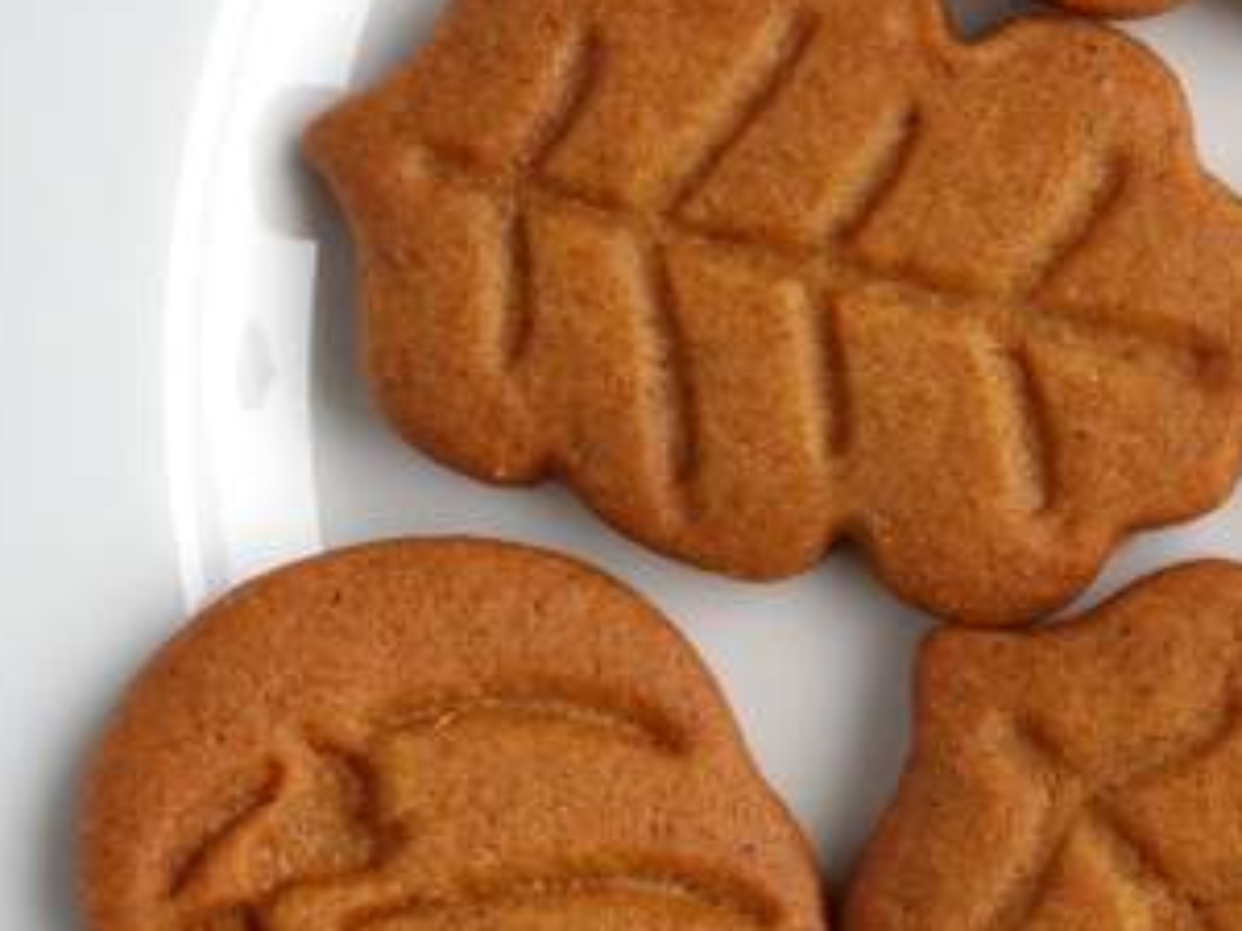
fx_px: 5454
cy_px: 385
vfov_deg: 9.8
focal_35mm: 152
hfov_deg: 12.7
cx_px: 1528
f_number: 5
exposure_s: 1/60
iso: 320
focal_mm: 19
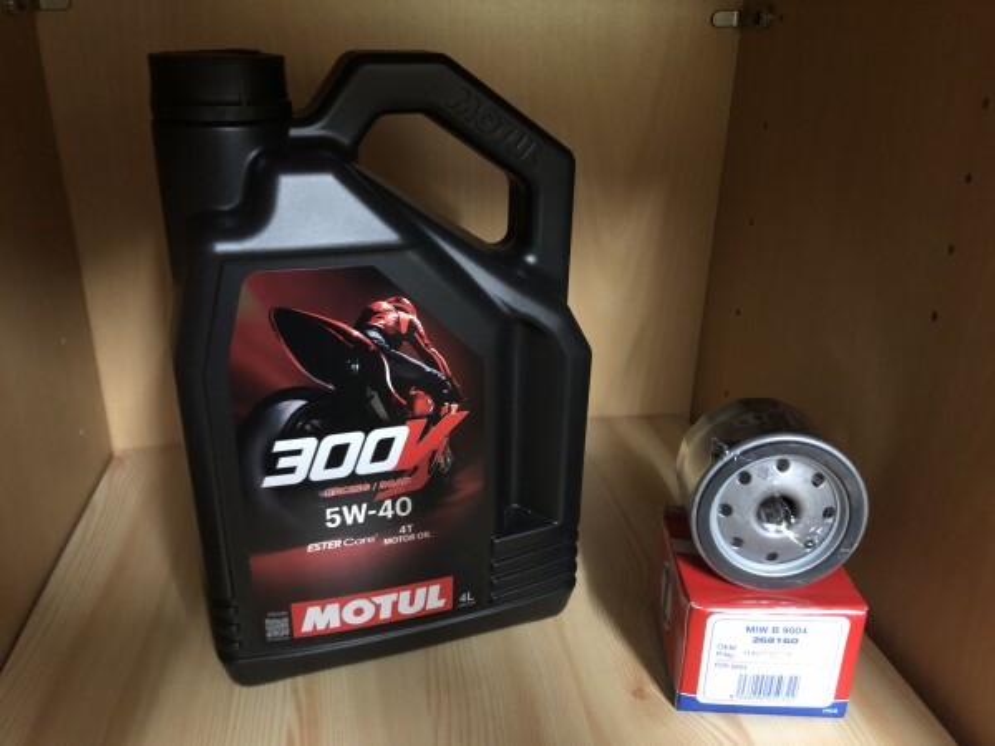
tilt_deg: -24.0
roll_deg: -4.1
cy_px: 373
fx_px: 805
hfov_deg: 63.4
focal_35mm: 28
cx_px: 498
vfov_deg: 49.7
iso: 125
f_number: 1.8
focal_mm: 3.99
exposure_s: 1/4
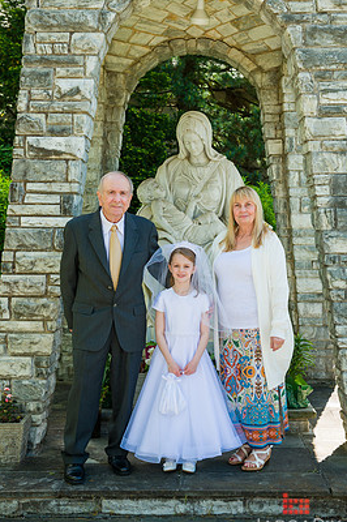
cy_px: 266
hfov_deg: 25.0
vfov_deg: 36.9
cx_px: 179
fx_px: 782
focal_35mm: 54
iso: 250
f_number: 5.6
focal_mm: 48
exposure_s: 1/500
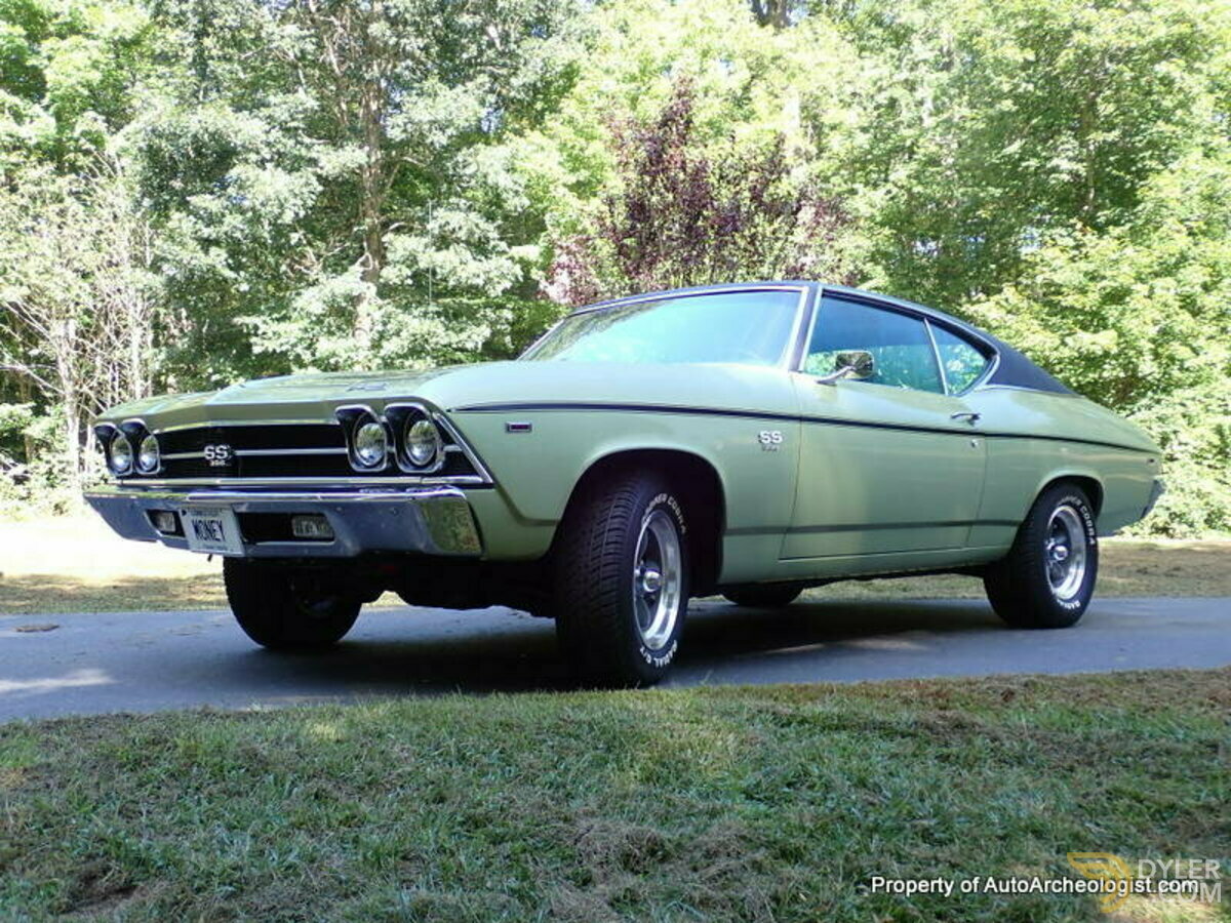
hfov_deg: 49.0
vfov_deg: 37.7
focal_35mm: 38
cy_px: 462
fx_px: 1351
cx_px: 616
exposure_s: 1/80
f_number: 2.7
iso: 160
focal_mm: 6.83
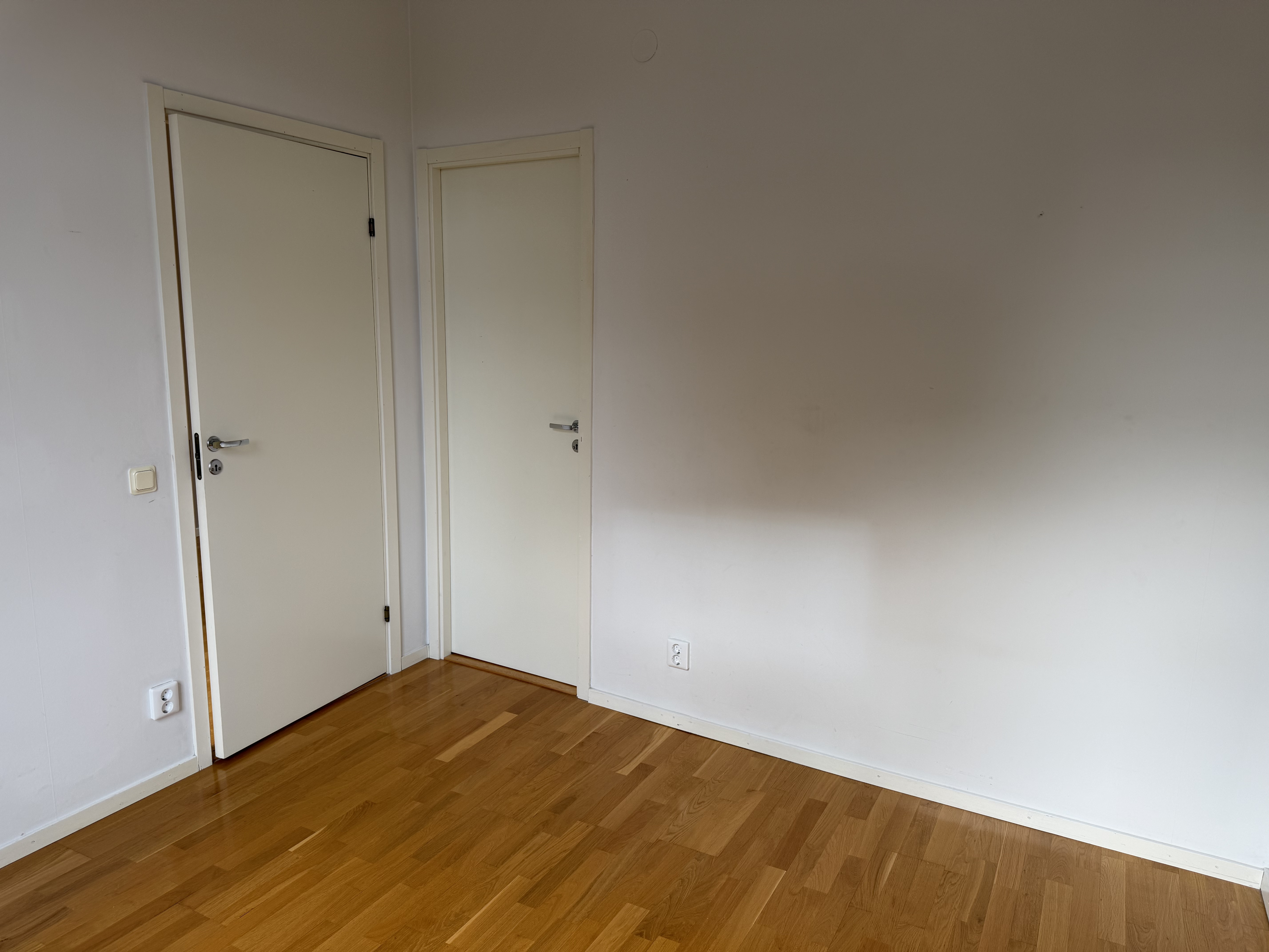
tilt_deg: -9.9
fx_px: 880
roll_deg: -1.0
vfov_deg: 56.8
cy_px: 476
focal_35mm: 24
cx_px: 634
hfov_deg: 71.6
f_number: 1.78
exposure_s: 1/163
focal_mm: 6.76
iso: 64
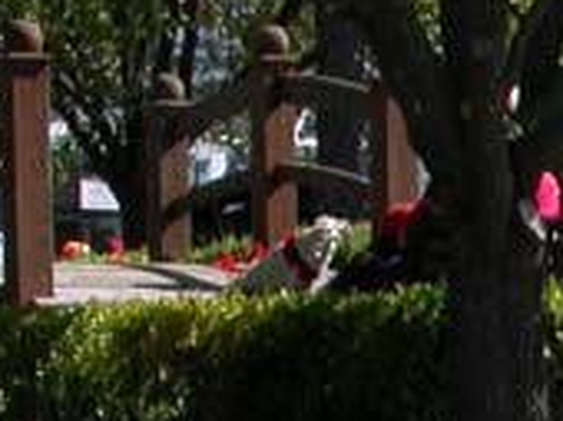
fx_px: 2907
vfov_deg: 7.9
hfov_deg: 10.0
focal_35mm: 179
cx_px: 1255
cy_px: 849
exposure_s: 1/278
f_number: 6
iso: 100
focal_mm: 7.85
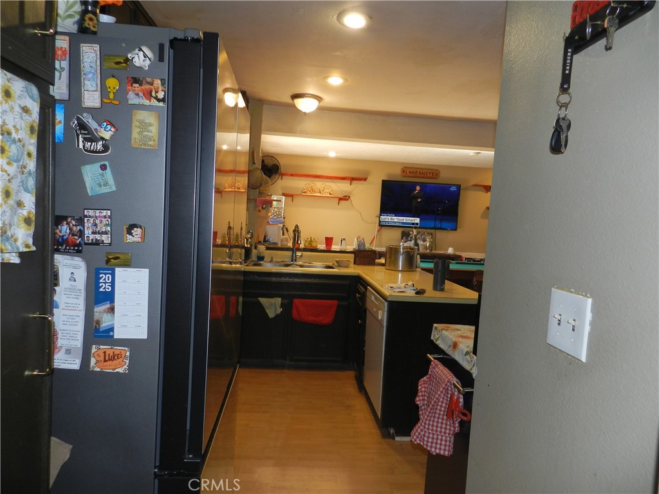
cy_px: 247
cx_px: 330
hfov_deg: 73.9
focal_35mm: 23
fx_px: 438
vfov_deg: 58.9
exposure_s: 1/30
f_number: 3.4
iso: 200
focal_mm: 4
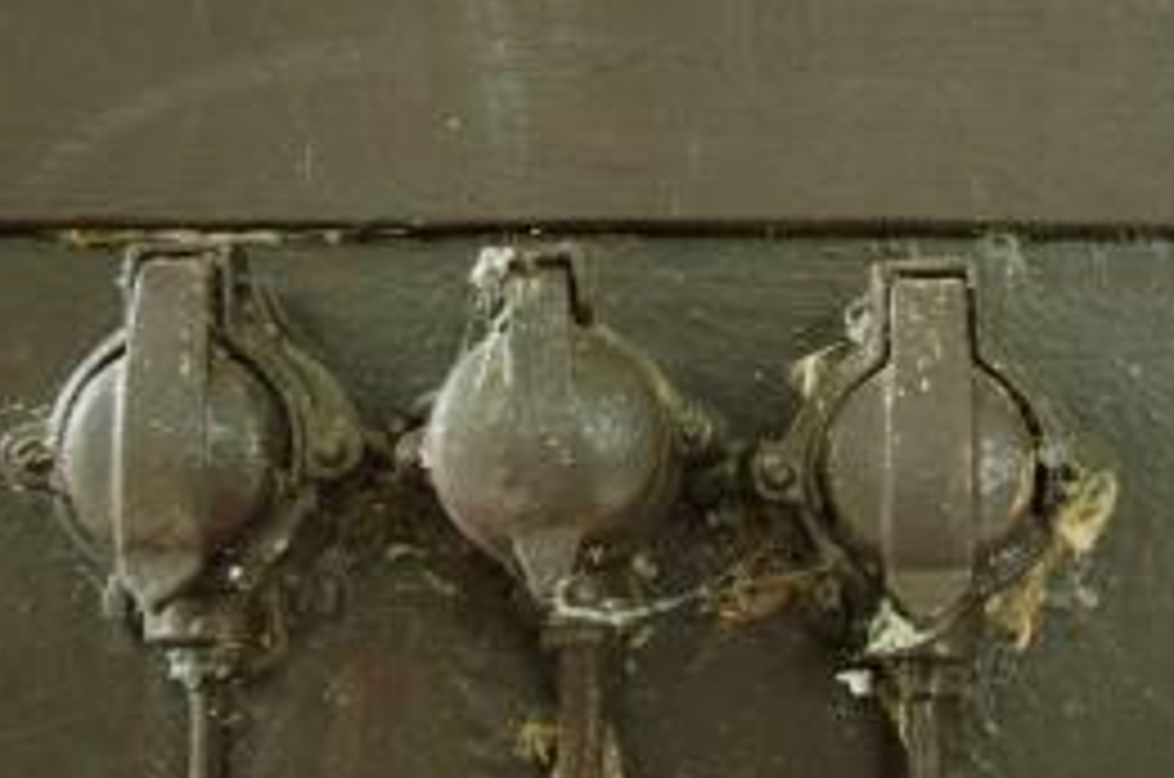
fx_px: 2173
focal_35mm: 67
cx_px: 828
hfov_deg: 29.9
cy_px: 380
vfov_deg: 20.3
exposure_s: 1/40
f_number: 4
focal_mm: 29
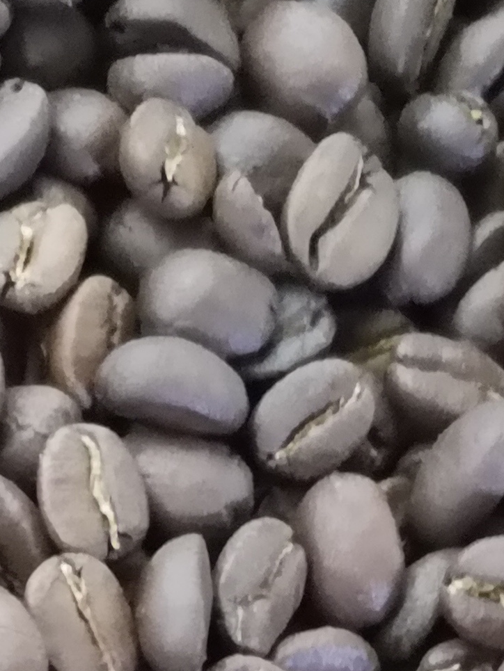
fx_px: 2154
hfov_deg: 13.2
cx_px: 61
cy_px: 1314
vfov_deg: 14.8
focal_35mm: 111
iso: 2000
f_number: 1.6
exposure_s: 1/17.1
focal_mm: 3.95
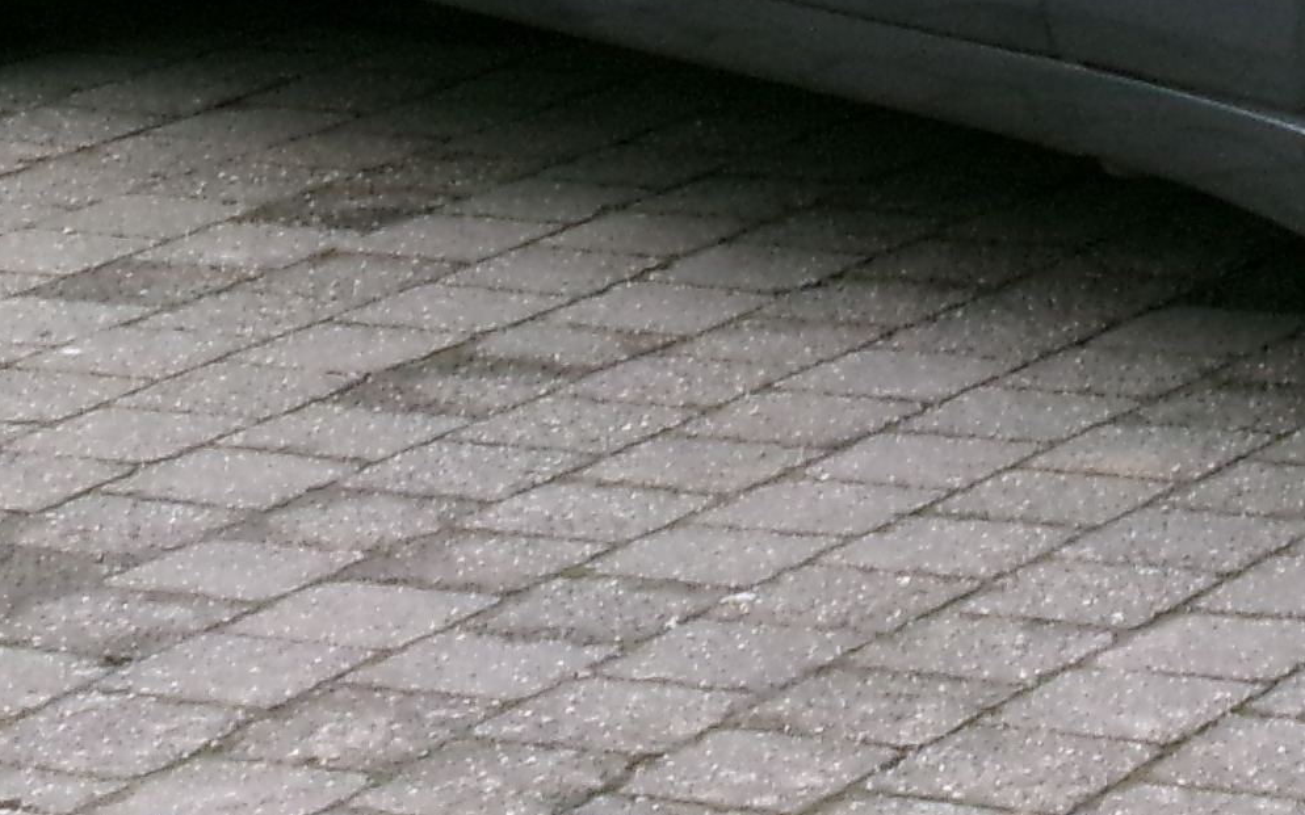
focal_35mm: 249
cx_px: 1569
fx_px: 8855
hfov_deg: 8.3
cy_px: -971
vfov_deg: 5.1
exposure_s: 1/125
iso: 433
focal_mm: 11.5
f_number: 5.2
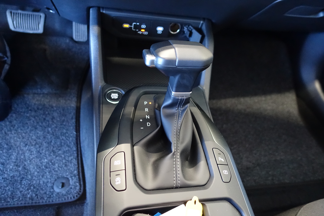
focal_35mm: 24
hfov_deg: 73.7
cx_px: 162
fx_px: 216
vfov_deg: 53.1
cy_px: 108
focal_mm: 8.8
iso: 3200
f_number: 1.8
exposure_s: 1/80
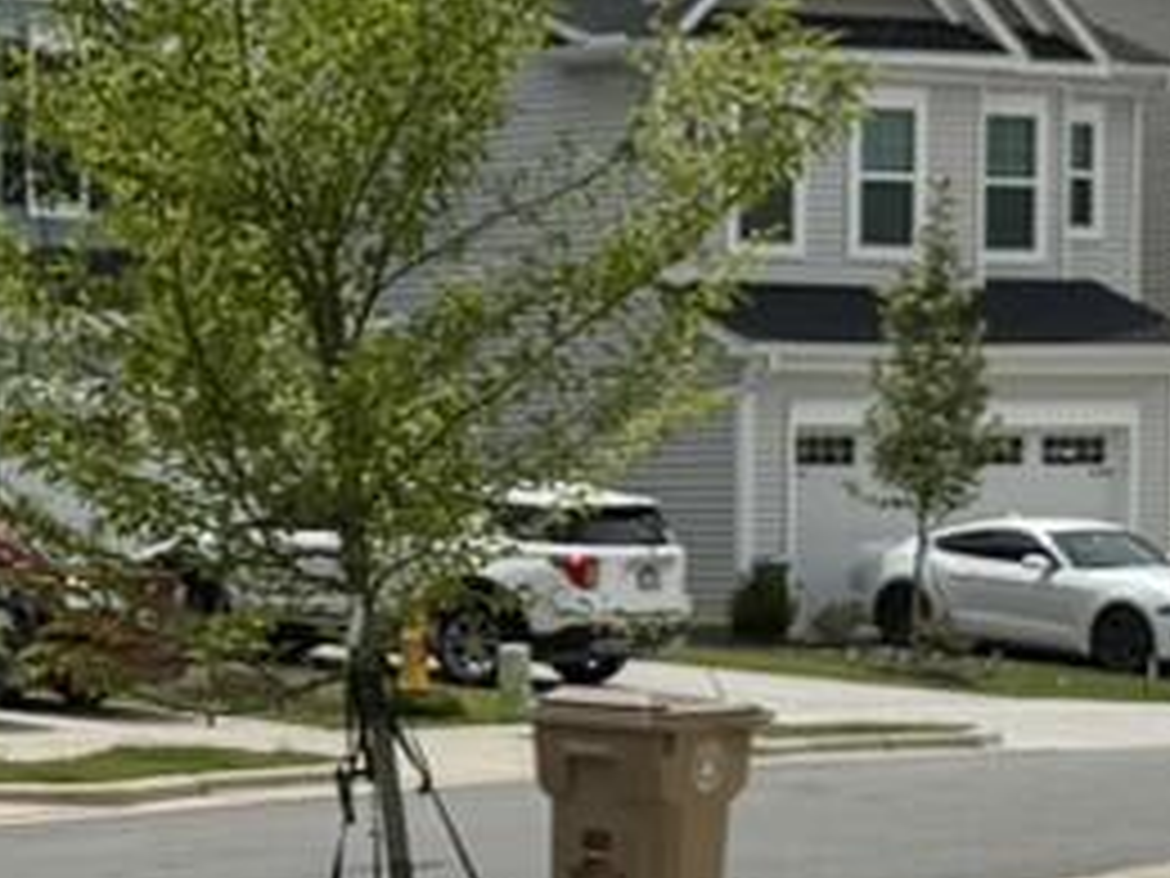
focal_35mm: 189
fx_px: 6388
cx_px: -454
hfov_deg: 10.2
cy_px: 770
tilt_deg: -3.0
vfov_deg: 7.8
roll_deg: -0.2
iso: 80
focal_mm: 6.76
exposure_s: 1/9009
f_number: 1.78
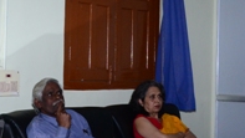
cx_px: 75
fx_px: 637
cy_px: 62
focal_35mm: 98
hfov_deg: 21.7
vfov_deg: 12.4
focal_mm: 22
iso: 800
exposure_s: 1/125
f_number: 9
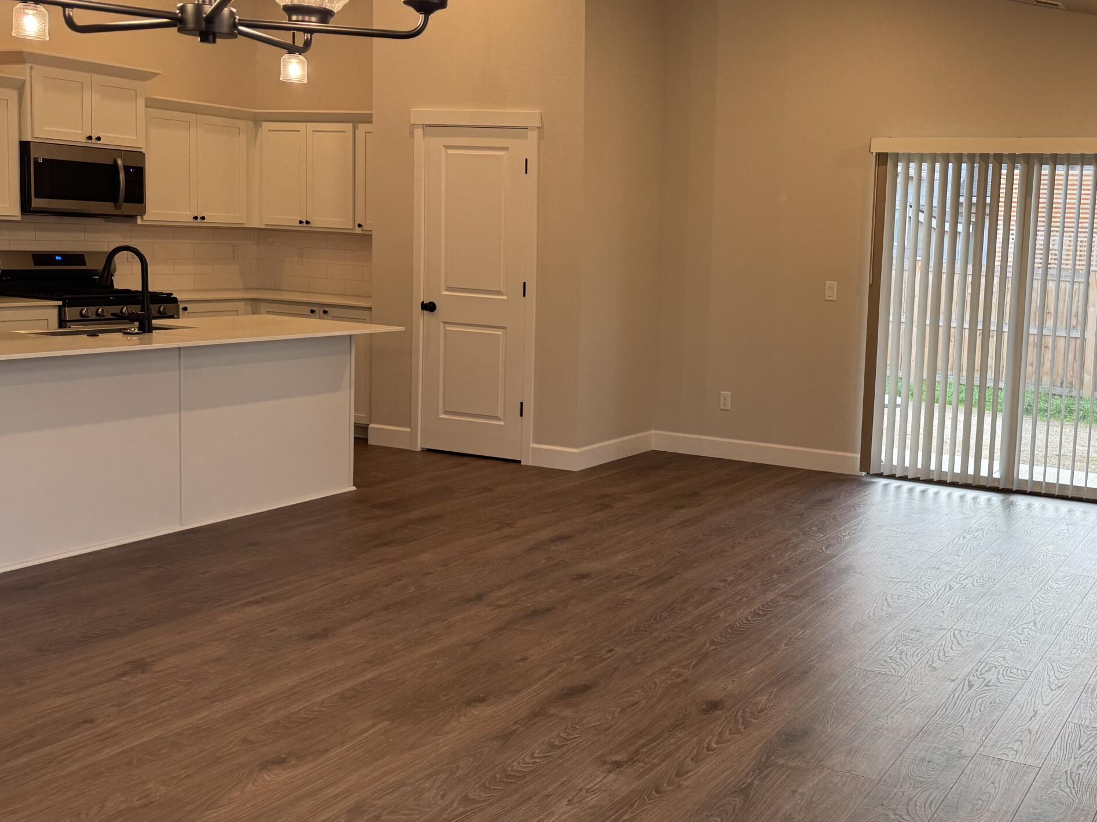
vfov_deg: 37.7
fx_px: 1204
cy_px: 360
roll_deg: -3.5
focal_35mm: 38
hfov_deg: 47.3
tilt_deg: -6.4
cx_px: 815
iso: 125
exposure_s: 1/120
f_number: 1.78
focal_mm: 6.76
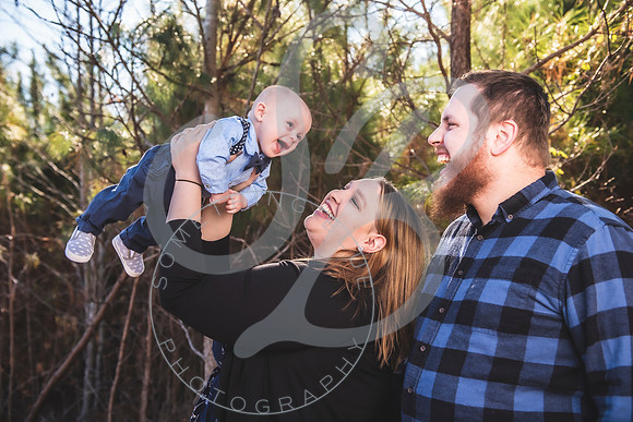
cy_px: 211
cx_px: 316
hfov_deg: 46.4
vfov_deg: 31.9
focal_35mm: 42
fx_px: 739
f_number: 4
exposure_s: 1/250
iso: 100
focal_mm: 42
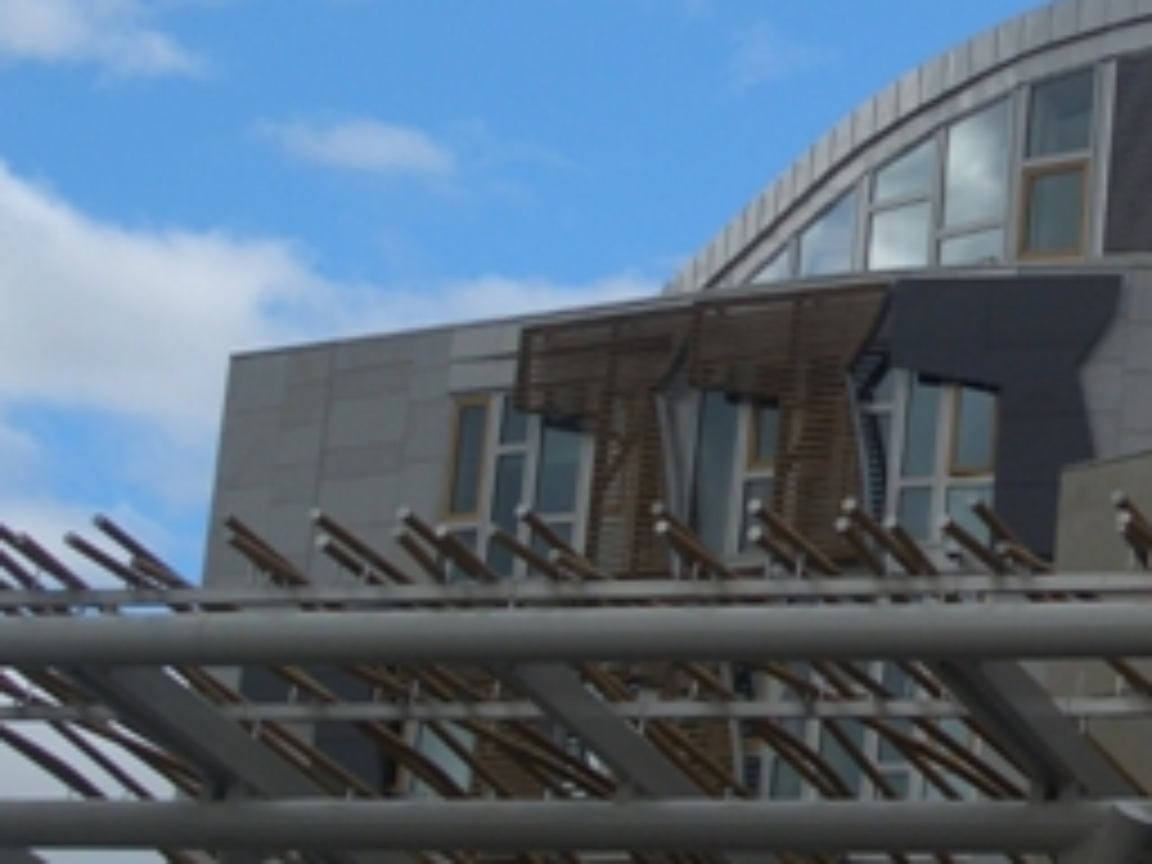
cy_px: 146
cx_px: 1192
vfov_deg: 10.3
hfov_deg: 13.5
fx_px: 4792
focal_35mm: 144
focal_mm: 10.2
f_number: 3.5
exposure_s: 1/400
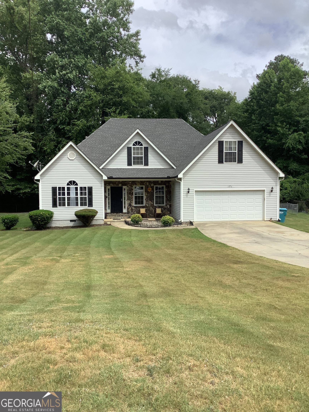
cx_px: 154
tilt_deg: -3.3
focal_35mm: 31
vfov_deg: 58.4
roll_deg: +0.6
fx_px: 369
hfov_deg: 45.4
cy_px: 206
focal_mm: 3.3
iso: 25
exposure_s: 1/1116
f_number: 2.4
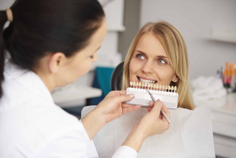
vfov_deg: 19.5
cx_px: 118
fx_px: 459
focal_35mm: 70
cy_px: 79
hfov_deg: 28.8
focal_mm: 70
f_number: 2.8
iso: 200
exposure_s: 1/100
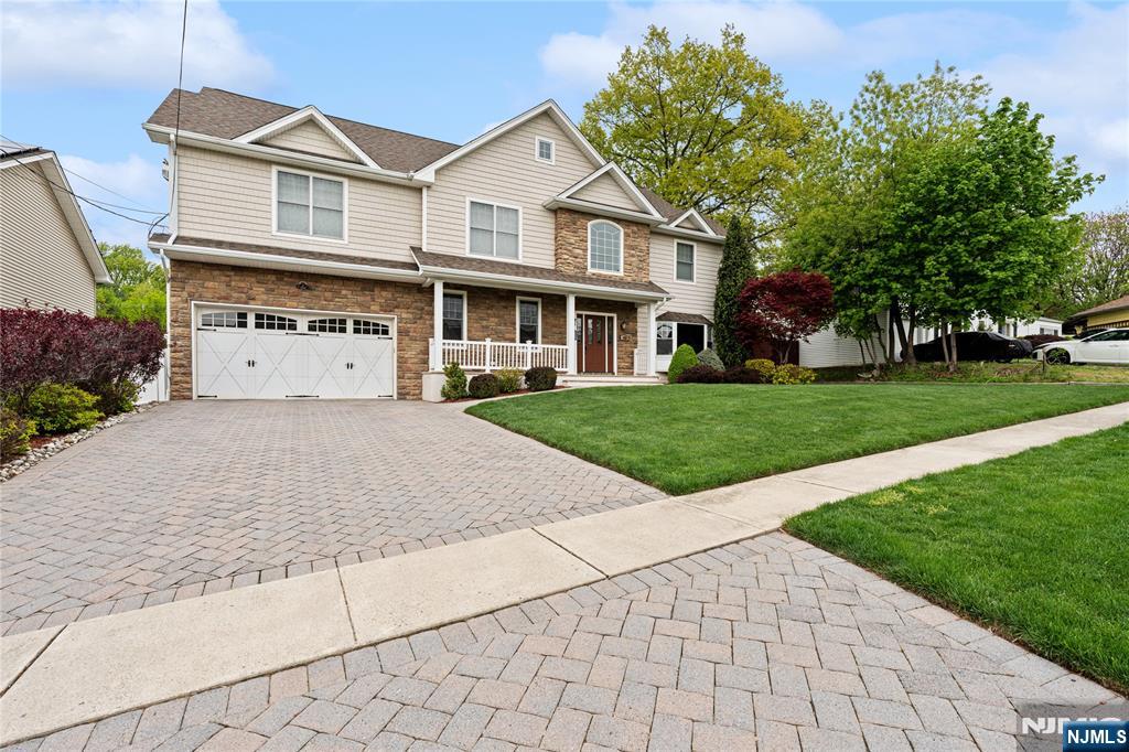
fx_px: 502
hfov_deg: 96.8
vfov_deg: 73.7
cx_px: 564
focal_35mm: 16
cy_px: 376
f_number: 8
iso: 160
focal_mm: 16
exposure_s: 1/100
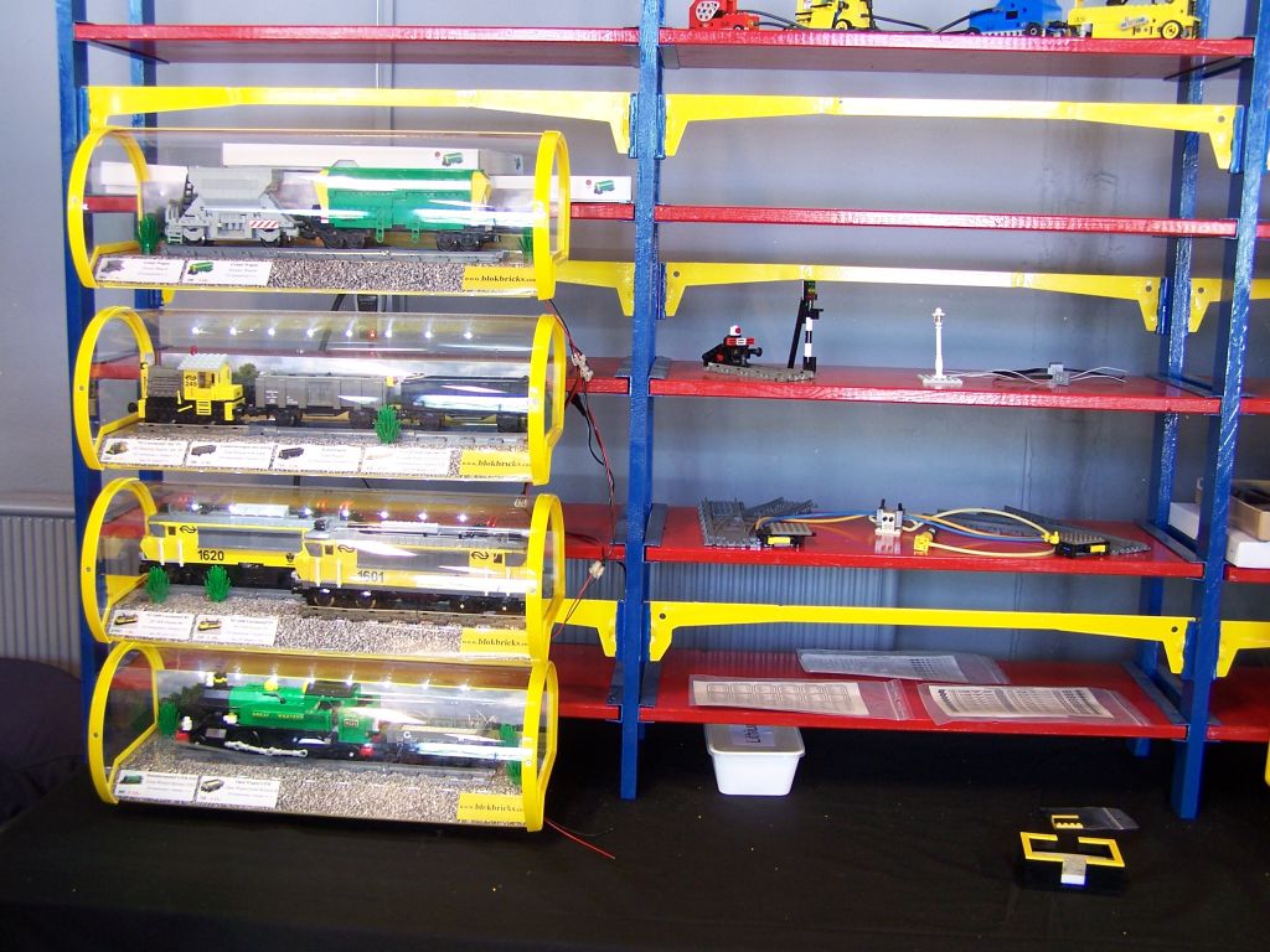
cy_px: 476
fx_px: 1394
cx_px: 635
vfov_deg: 37.7
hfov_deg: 49.0
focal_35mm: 38
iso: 80
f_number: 2.8
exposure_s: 1/4
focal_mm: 6.3
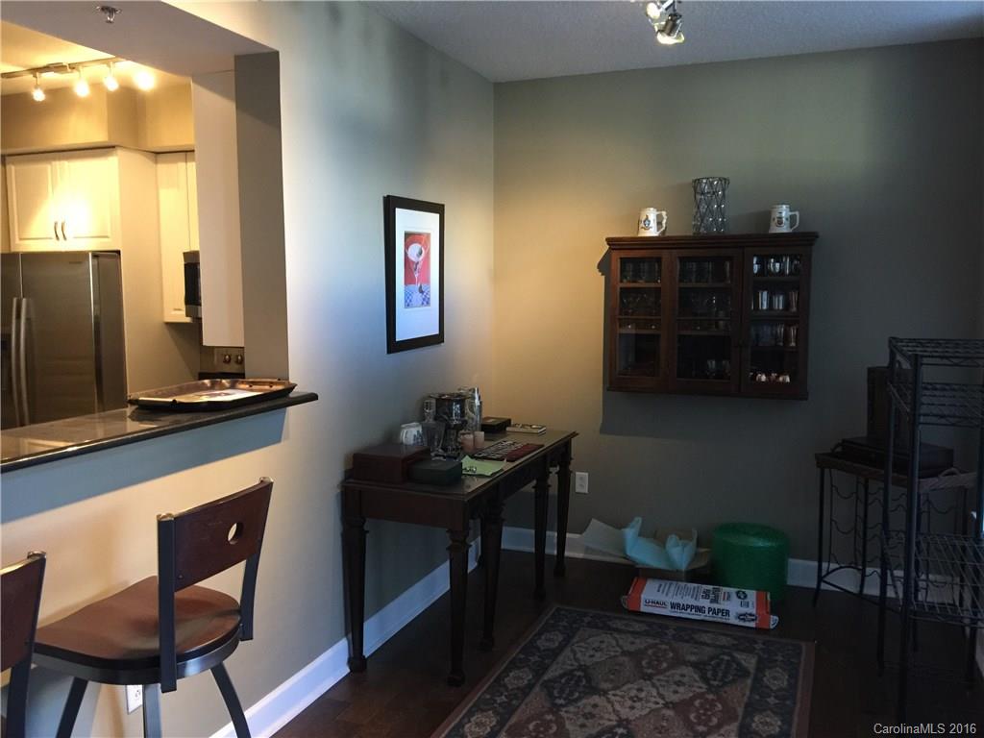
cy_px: 369
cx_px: 492
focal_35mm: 29
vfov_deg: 48.2
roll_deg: -1.2
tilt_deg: -6.1
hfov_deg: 61.7
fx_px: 824
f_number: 2.2
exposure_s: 1/15
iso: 125
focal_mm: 4.15
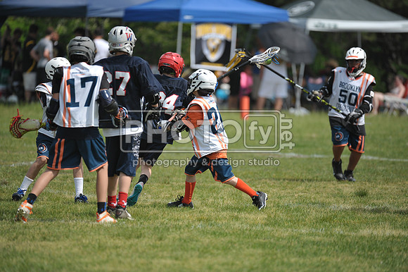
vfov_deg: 3.9
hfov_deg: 5.9
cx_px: 204
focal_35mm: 350
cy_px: 136
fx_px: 3964
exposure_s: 1/4000
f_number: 4
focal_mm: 350
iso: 640
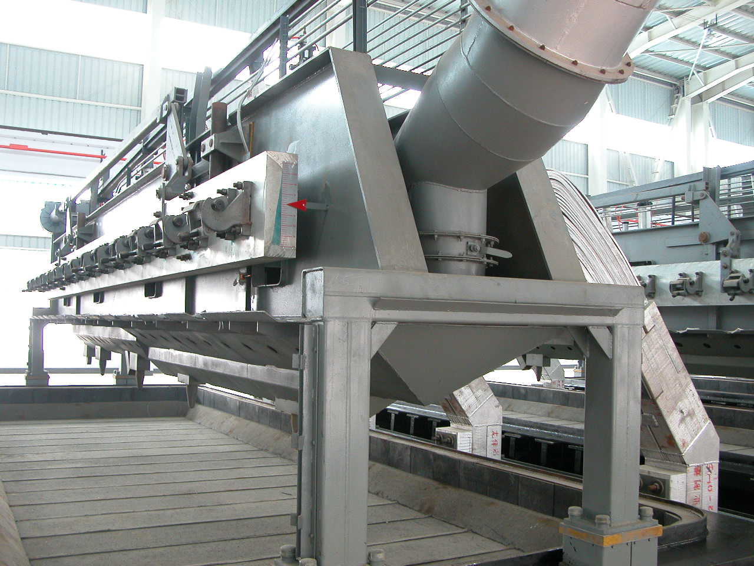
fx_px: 762
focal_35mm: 35
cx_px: 377
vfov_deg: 40.7
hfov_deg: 52.6
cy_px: 283
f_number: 2.8
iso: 200
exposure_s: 1/25.3
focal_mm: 8.9
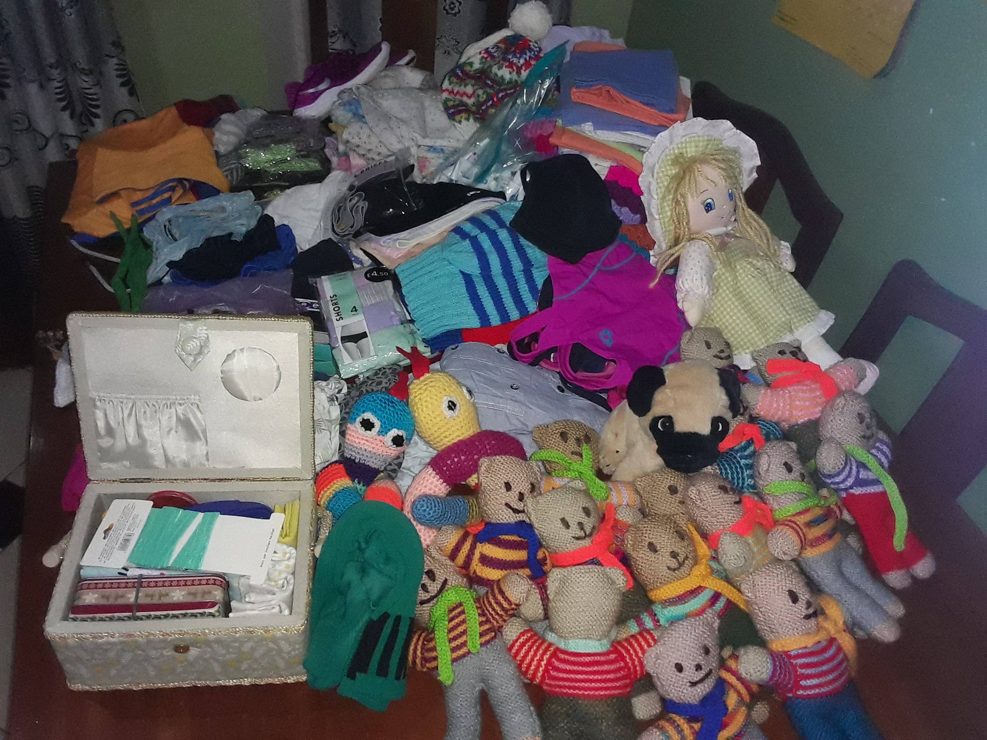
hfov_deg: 60.0
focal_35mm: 30
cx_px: 494
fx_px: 855
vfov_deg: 46.8
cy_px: 370
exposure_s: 1/33
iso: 320
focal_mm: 2.2
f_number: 1.9
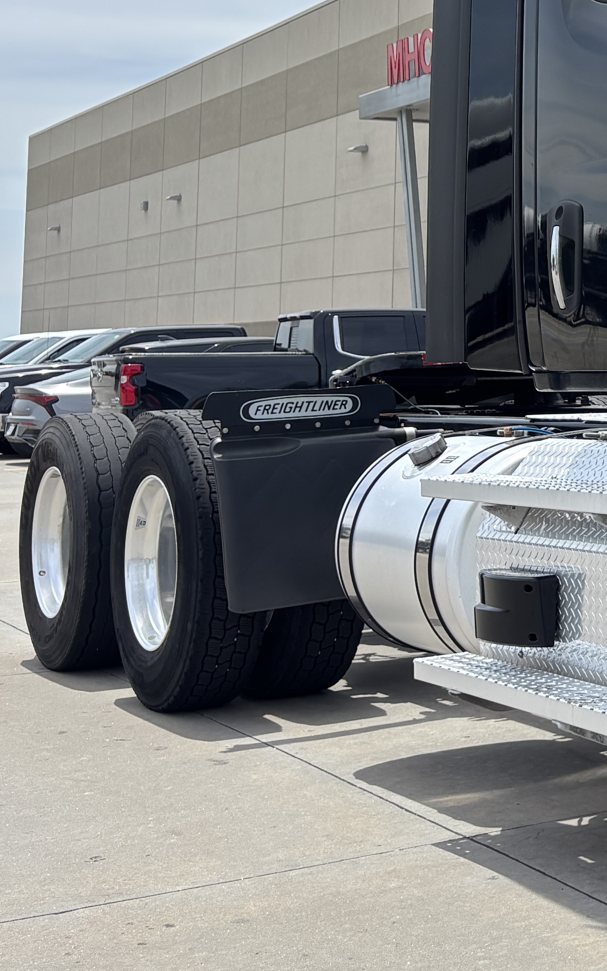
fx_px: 1800
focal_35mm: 68
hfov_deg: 16.8
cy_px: 197
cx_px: 987
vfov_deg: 29.5
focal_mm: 5.96
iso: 50
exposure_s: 1/2342
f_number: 1.6
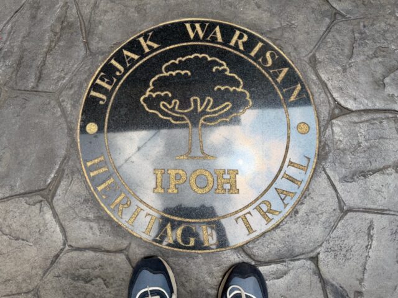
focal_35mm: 24
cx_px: 199
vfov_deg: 56.8
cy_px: 149
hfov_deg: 71.6
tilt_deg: -77.7
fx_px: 276
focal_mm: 6.76
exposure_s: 1/2299
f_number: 1.78
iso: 100
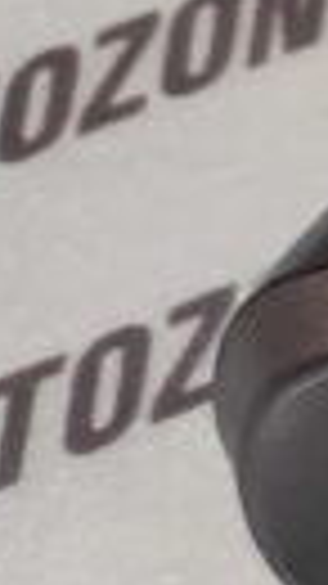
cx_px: 1591
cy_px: 232
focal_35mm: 109
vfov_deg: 19.6
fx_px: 1688
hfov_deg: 6.5
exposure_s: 1/33
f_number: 1.79
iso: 152
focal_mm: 4.74
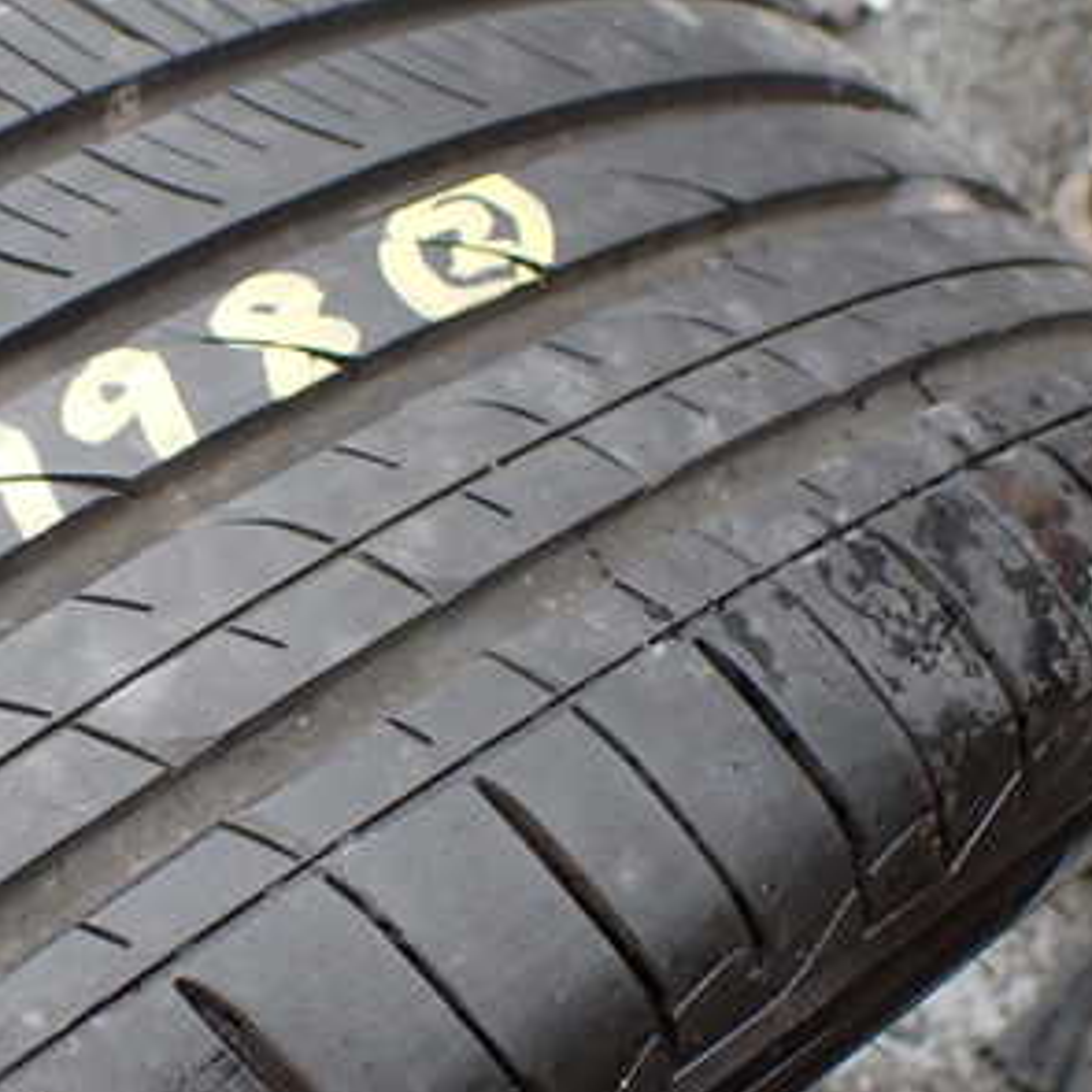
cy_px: 651
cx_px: 96
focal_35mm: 54
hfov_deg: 30.2
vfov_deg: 31.6
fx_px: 1927
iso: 200
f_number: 2.3
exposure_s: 1/125
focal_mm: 5.4
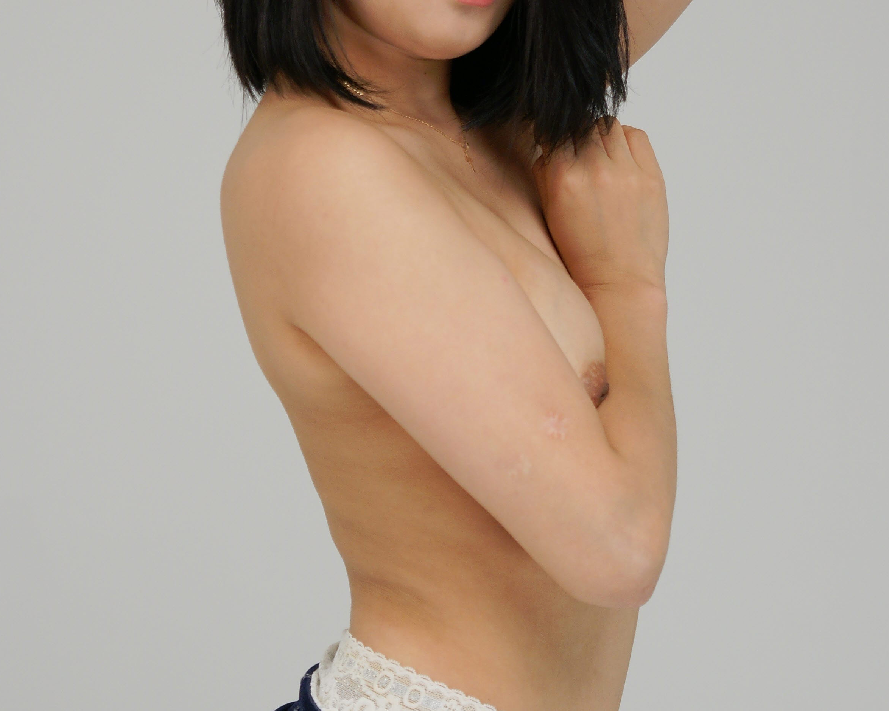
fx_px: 3368
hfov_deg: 15.0
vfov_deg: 12.1
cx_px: 473
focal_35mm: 128
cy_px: 300
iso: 250
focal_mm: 50
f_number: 3.2
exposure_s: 1/125
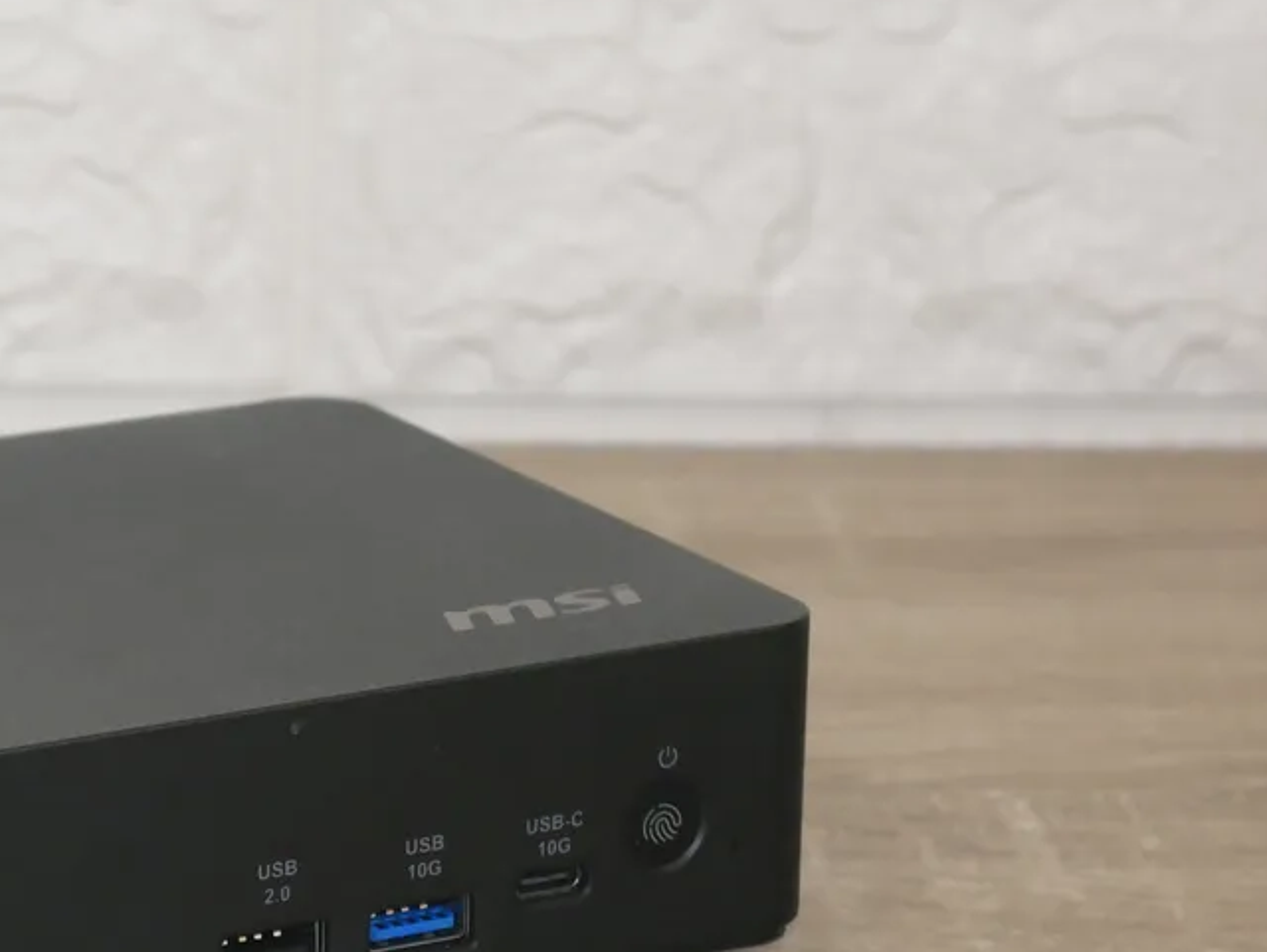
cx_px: 89
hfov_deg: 11.9
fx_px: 6007
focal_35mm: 164
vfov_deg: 9.1
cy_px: 662
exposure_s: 1/125
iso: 800
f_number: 5.6
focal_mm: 42
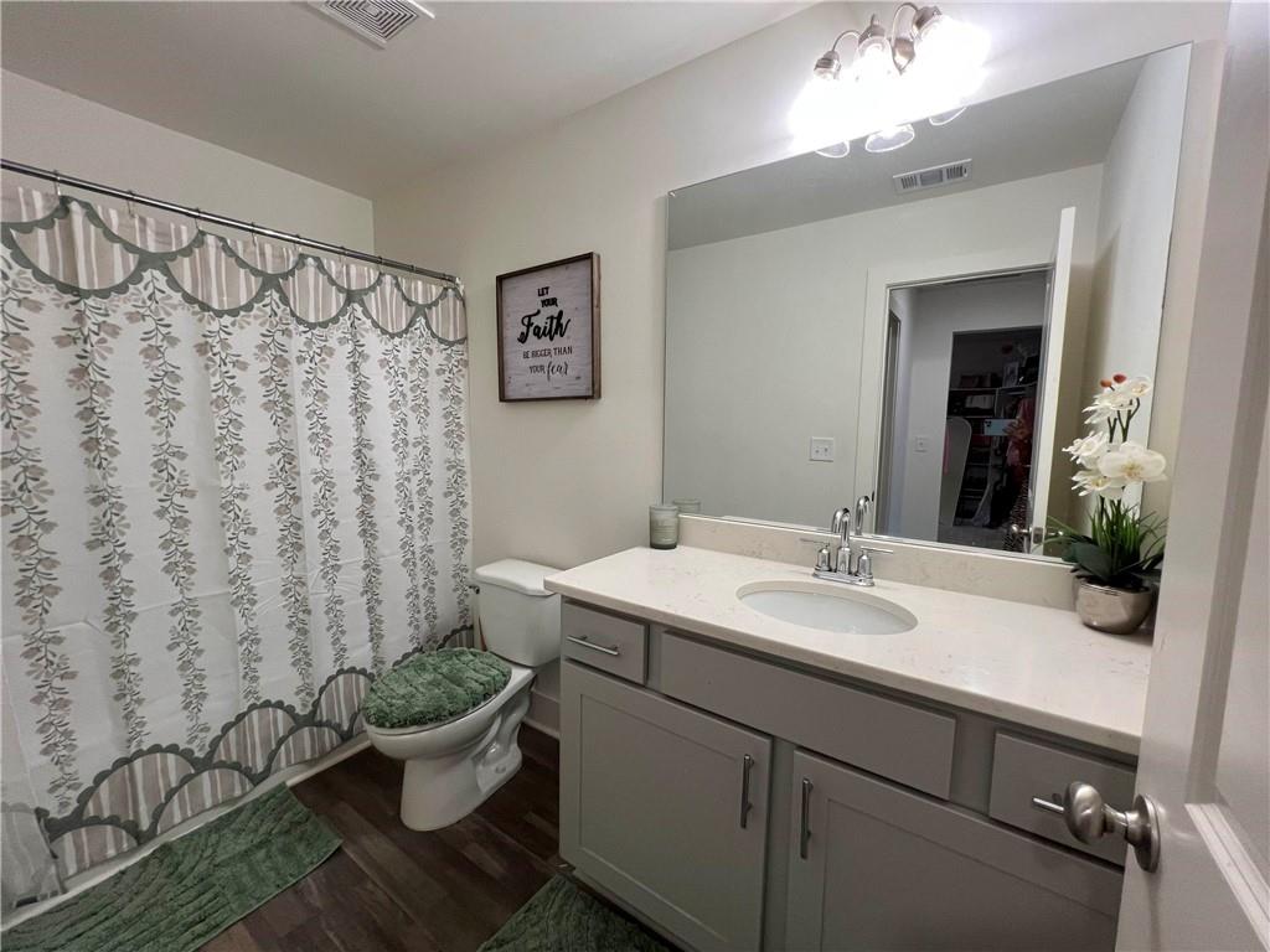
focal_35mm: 13
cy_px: 476
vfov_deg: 89.9
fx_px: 477
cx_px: 635
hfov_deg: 106.2
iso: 125
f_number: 1.8
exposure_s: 1/120
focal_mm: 1.57
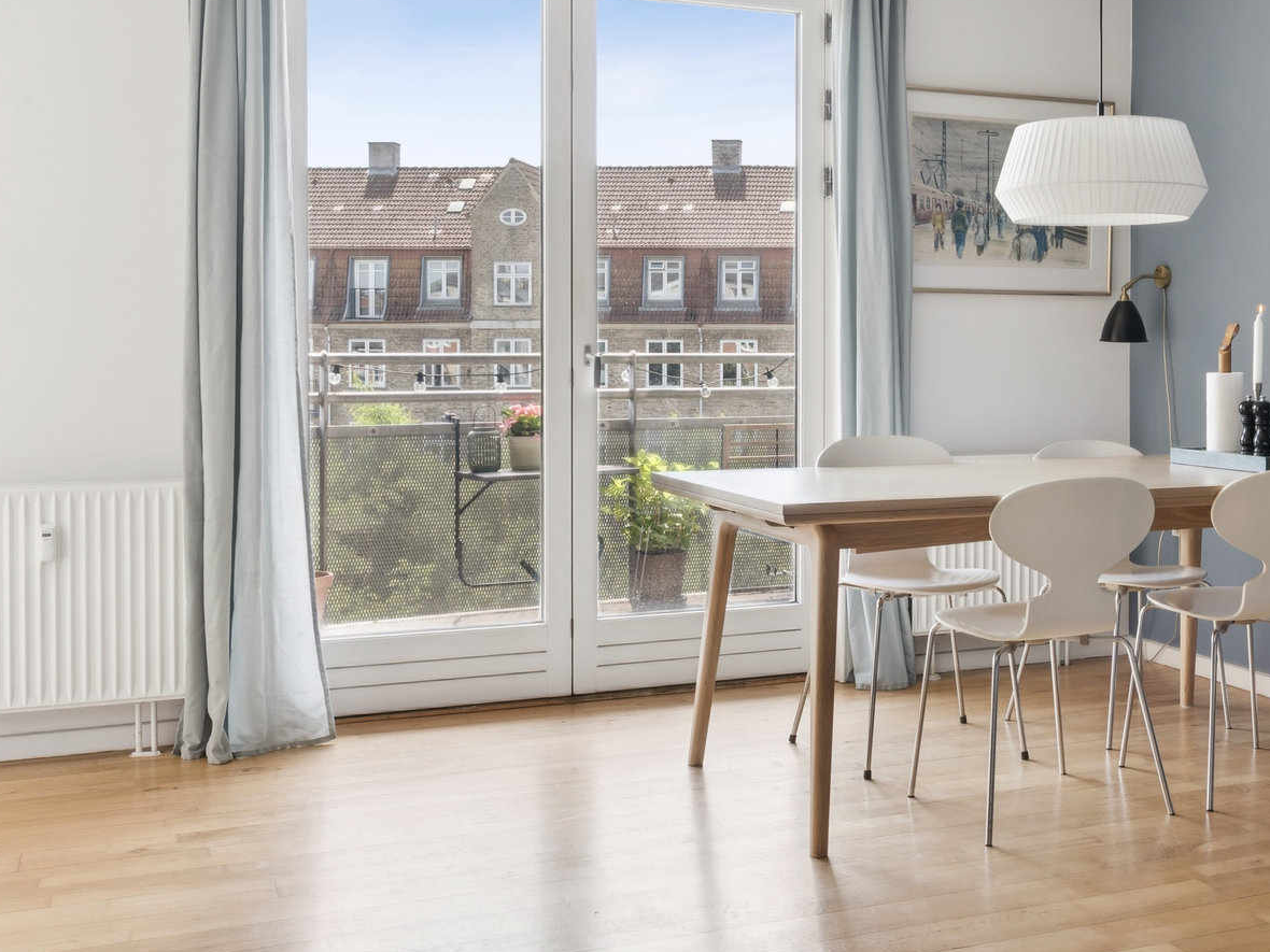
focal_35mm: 44
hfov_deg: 42.0
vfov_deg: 32.7
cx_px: 911
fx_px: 1614
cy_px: 354
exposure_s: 1/20
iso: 160
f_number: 10
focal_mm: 18
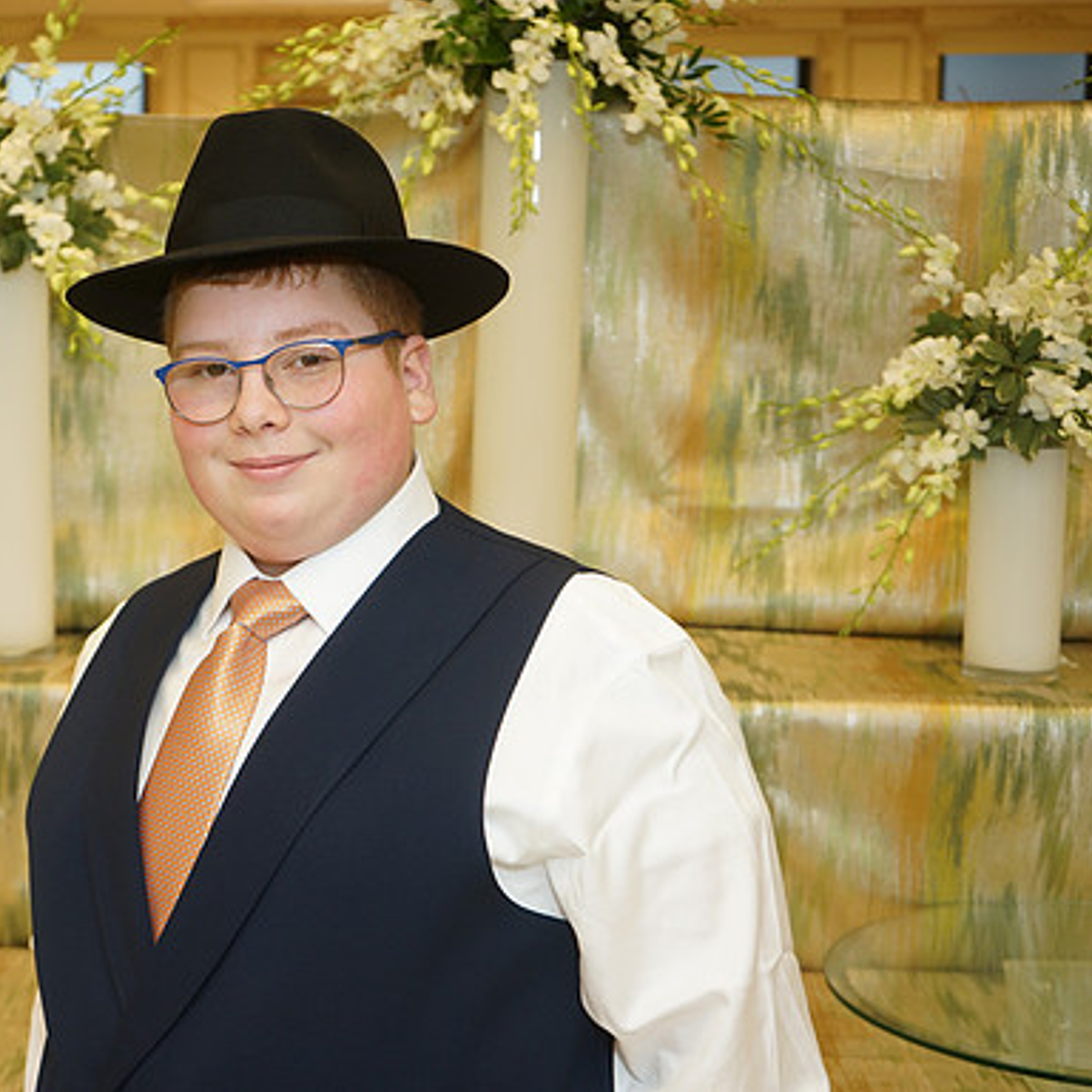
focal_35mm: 59
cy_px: 545
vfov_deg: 29.1
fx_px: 2106
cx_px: 299
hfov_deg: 28.7
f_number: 5
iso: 400
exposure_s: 1/100
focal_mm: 46
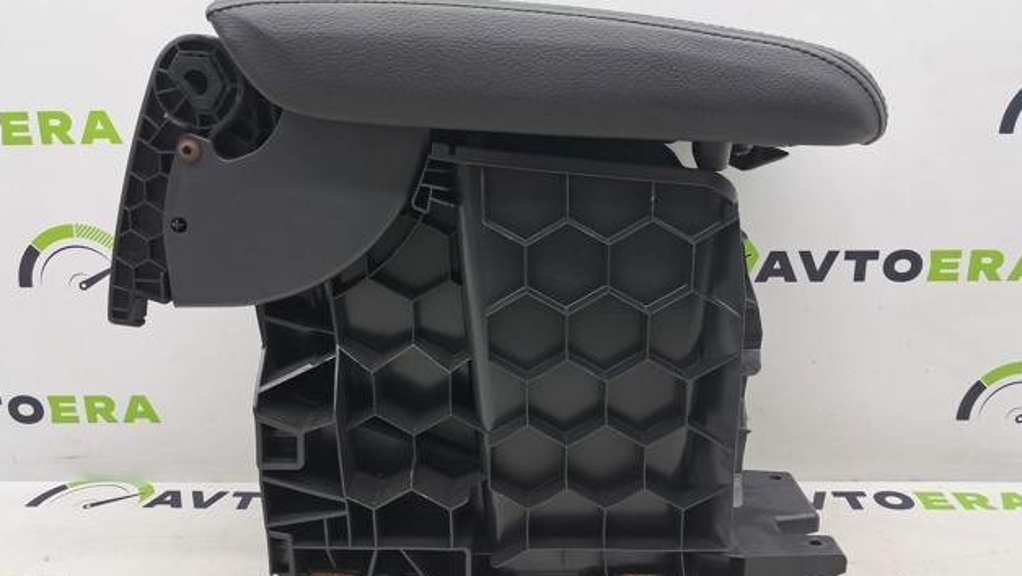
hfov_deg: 64.3
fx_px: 813
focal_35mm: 30
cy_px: 311
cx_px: 505
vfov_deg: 38.9
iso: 50
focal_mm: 4
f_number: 1.8
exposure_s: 1/50
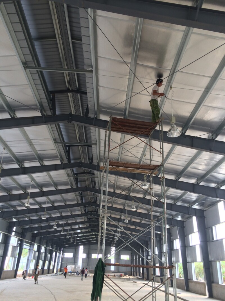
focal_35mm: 29
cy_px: 150
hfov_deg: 48.2
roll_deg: -3.7
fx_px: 251
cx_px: 112
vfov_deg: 61.7
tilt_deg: +22.0
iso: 40
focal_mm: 4.15
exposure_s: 1/50
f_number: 2.2
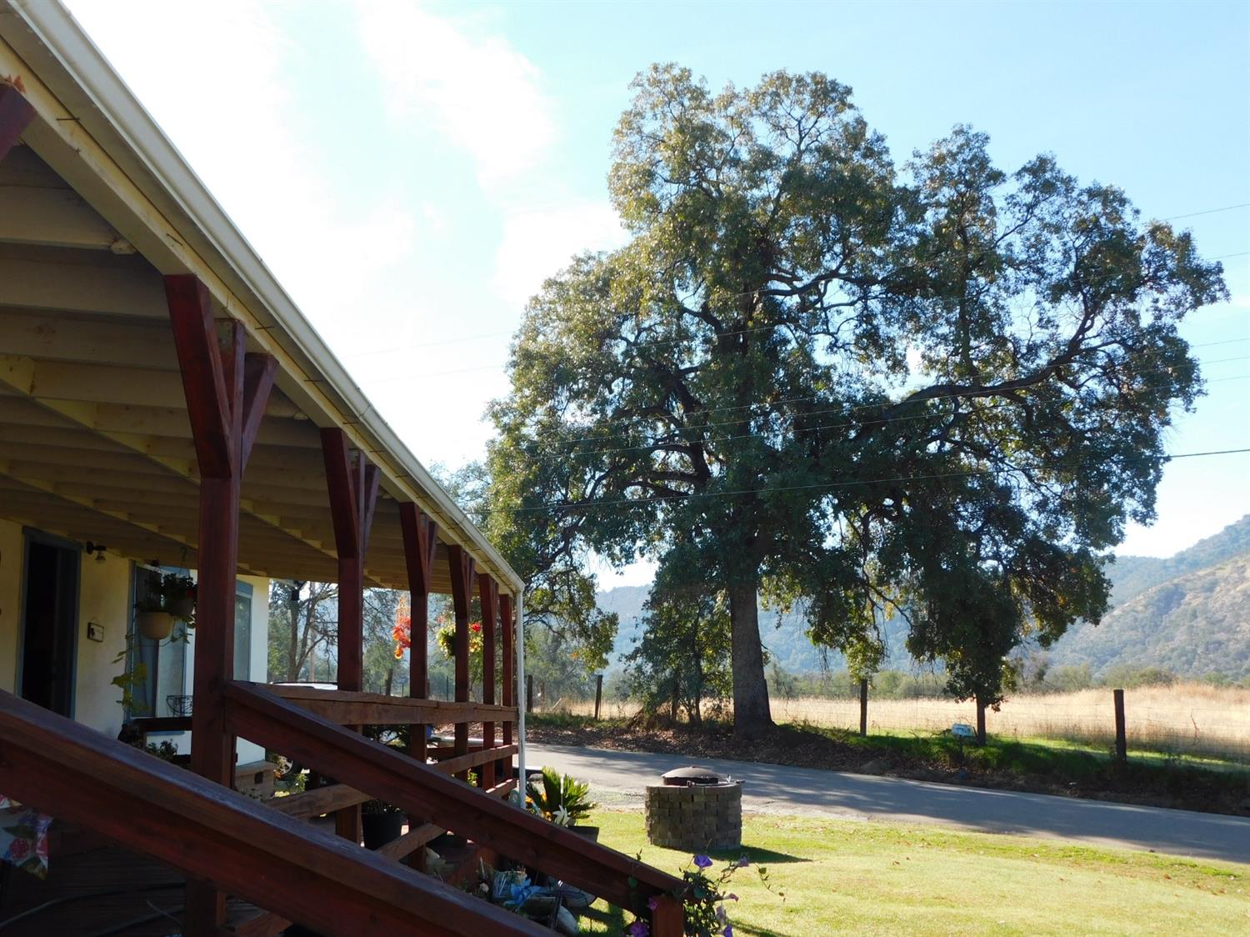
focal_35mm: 36
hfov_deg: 51.4
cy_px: 468
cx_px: 625
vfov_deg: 39.6
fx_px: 1300
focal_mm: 6.3
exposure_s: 1/400
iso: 125
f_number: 3.5
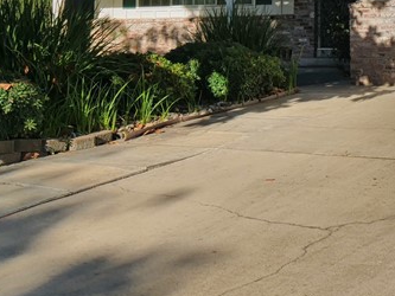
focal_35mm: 80
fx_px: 913
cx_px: 441
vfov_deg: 17.8
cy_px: -30
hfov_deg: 22.9
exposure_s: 1/1600
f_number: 4
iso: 100
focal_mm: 13
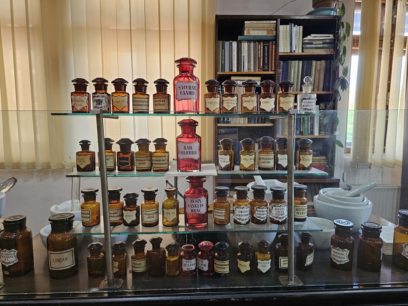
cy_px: 153
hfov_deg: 73.9
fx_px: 271
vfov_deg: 58.9
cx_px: 204
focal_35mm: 23
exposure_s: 1/100
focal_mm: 6.3
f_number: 1.7
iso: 500
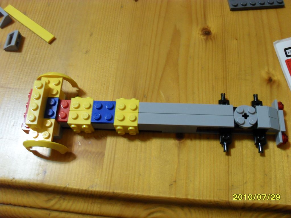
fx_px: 294
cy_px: 109
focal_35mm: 35
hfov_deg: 52.6
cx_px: 146
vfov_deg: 40.7
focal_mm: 6.2
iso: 200
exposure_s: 1/4
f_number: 2.8
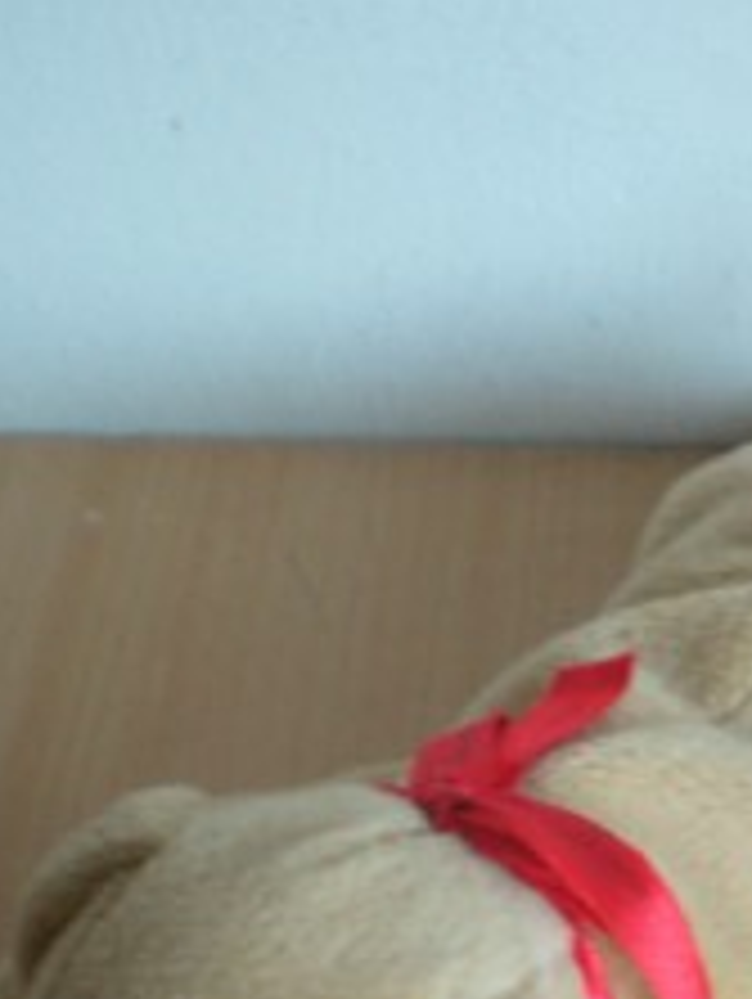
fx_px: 2573
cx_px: 693
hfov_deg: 16.4
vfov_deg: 21.2
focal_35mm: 89
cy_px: 1012
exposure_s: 1/13.7
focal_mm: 6.3
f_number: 3.1
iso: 200
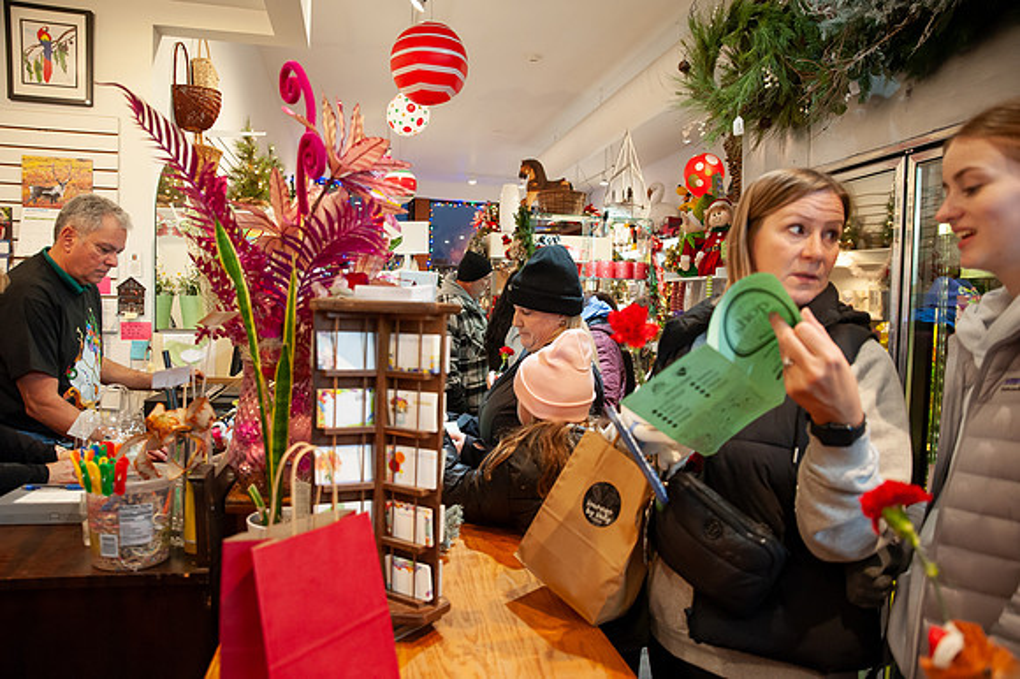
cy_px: 340
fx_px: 680
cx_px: 510
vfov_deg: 53.1
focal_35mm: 24
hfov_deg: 73.8
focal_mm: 24
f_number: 3.2
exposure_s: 1/125
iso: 1600
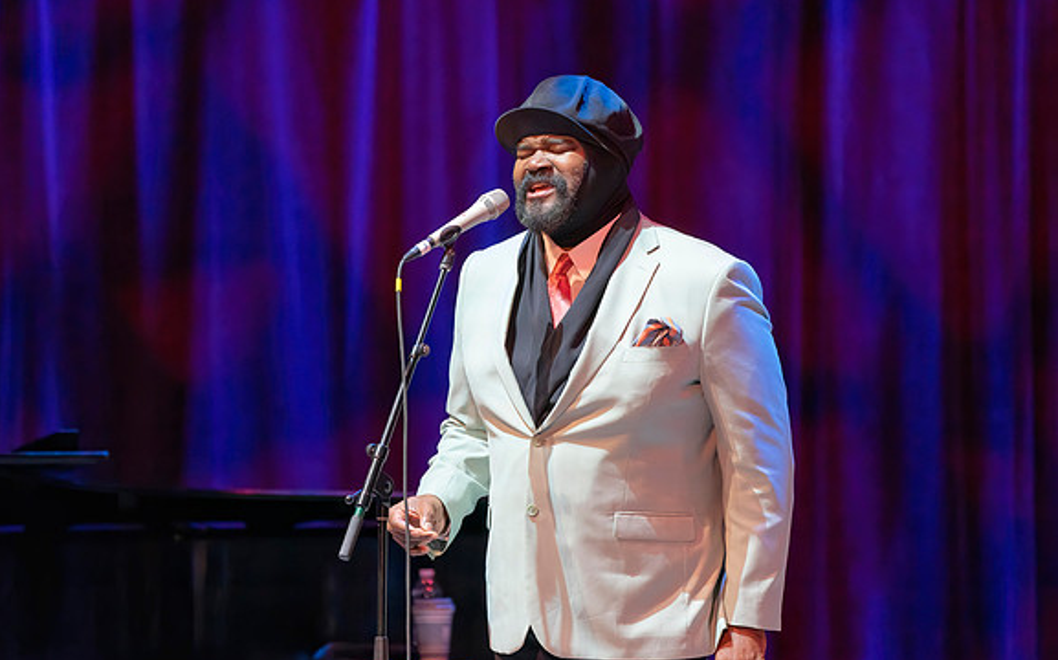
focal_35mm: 367
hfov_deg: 5.7
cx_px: 528
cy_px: 349
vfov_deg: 3.6
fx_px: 10577
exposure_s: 1/320
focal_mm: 358
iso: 5000
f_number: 5.6
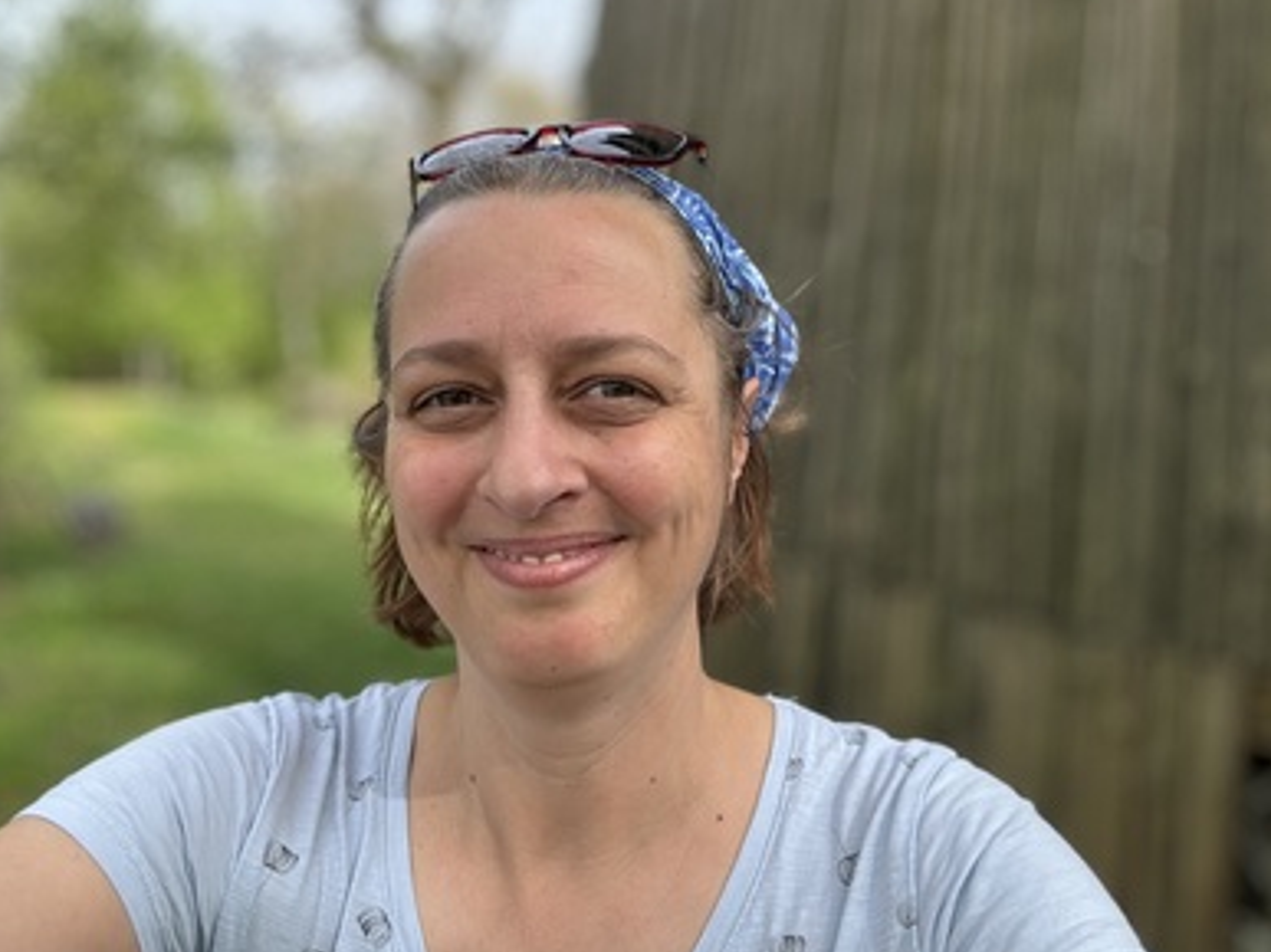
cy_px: 476
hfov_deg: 58.4
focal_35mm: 31
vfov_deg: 45.4
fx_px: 1138
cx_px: 640
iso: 25
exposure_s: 1/210
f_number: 1.9
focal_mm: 2.69
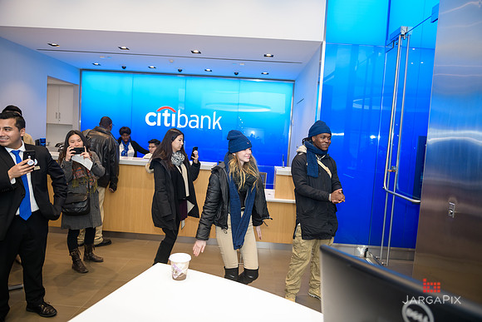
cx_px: 241
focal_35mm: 24
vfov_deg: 53.2
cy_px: 161
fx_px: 321
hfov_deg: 73.7
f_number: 3.2
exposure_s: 1/125
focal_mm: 24
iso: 400
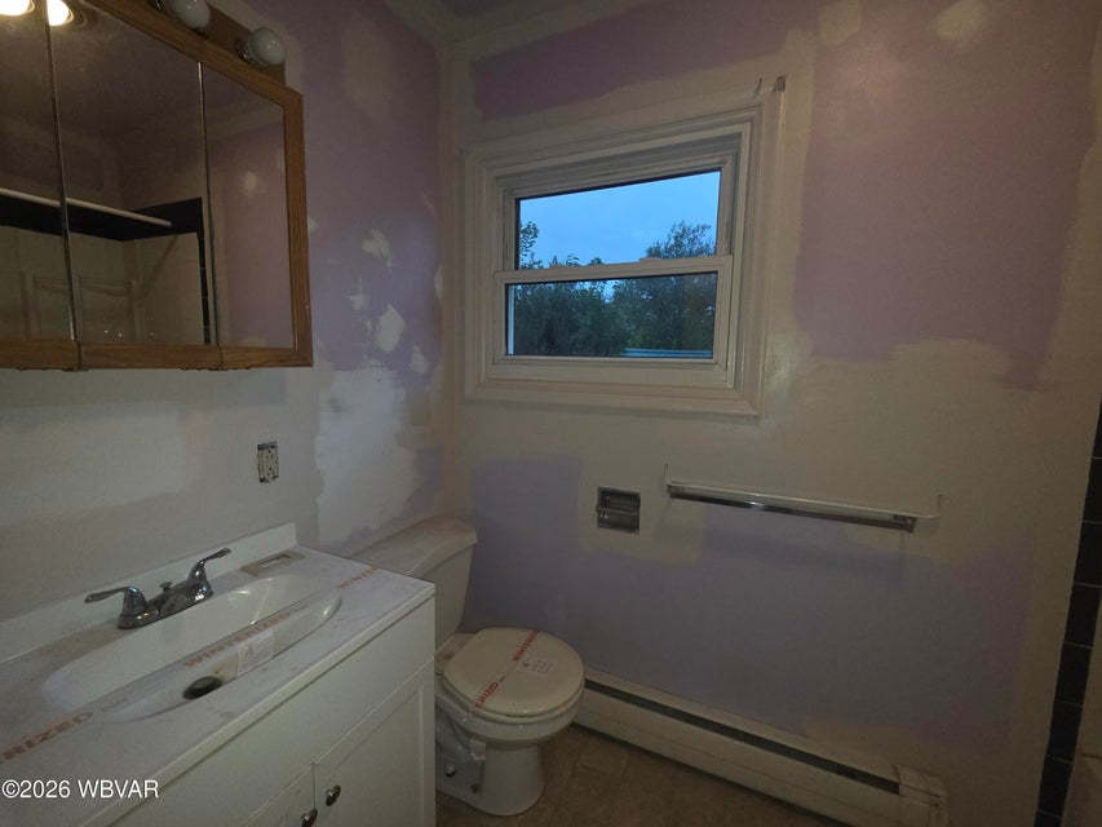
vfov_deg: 89.9
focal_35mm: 13
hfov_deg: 106.2
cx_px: 551
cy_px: 414
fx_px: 414
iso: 160
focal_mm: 2.2
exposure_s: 1/60
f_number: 2.2
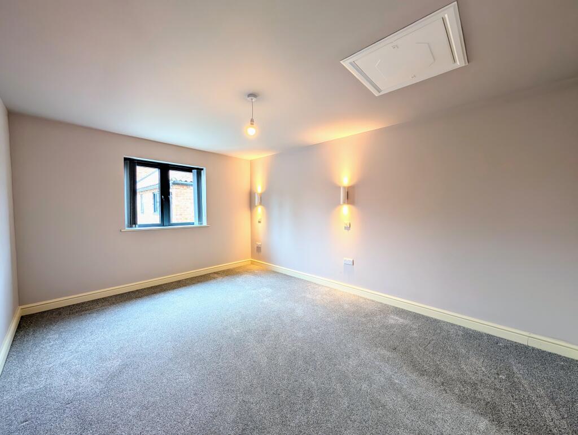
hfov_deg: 110.5
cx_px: 289
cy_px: 218
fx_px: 201
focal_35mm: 12
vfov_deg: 94.6
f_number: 1.7
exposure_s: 1/109
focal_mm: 2.02
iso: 50
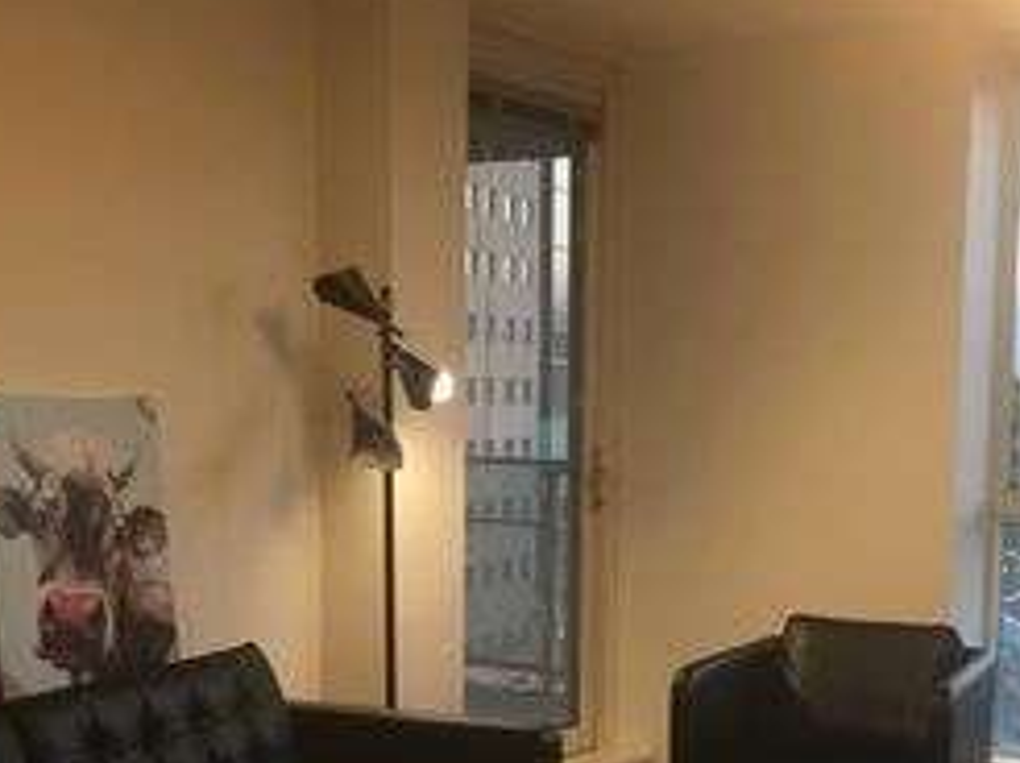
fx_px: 1737
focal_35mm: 59
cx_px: 709
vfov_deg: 24.4
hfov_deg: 32.4
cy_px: 620
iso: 64
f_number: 2.2
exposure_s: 1/30
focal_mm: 4.15
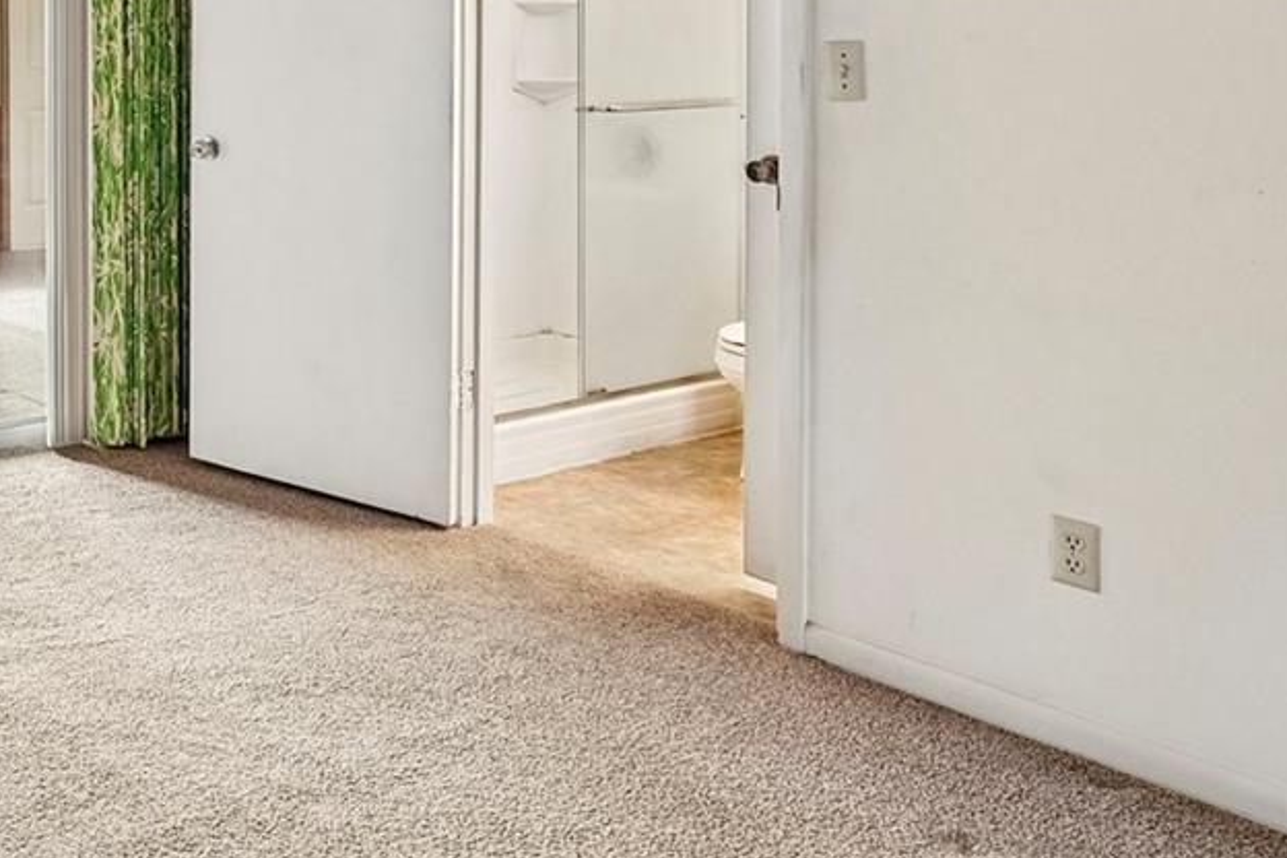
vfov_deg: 30.6
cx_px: -118
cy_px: 23
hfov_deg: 39.2
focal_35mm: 41
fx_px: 1466
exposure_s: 1/8
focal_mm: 16
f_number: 8
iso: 400
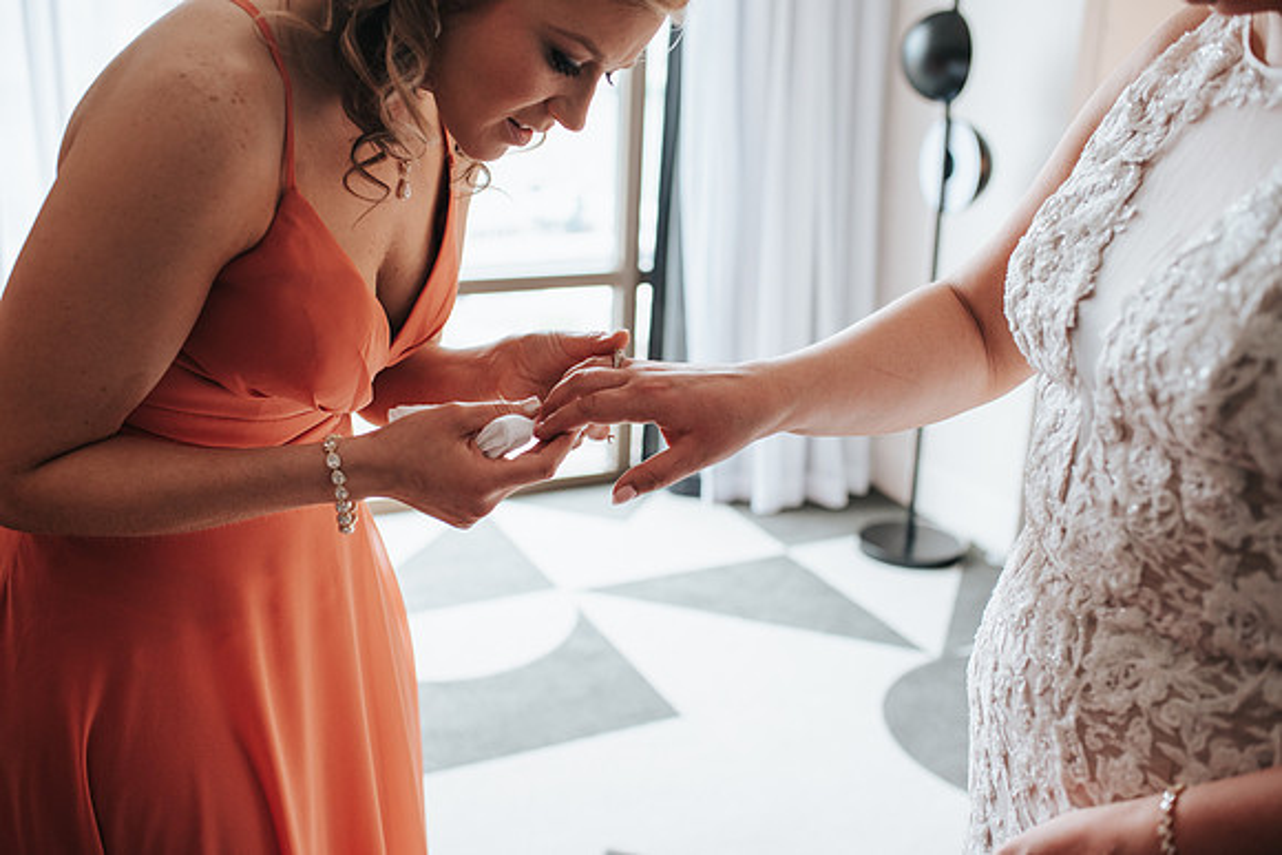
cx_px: 641
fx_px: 1247
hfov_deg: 54.4
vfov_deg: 37.9
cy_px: 428
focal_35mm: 35
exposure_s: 1/250
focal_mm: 35
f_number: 3.2
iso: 560
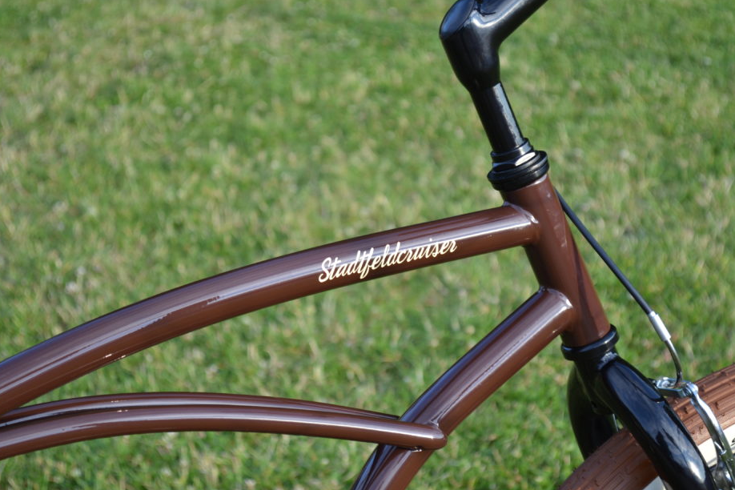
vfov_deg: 15.7
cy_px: 233
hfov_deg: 23.4
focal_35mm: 87
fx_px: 1776
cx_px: 373
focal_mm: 52
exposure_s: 1/125
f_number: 5.6
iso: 220
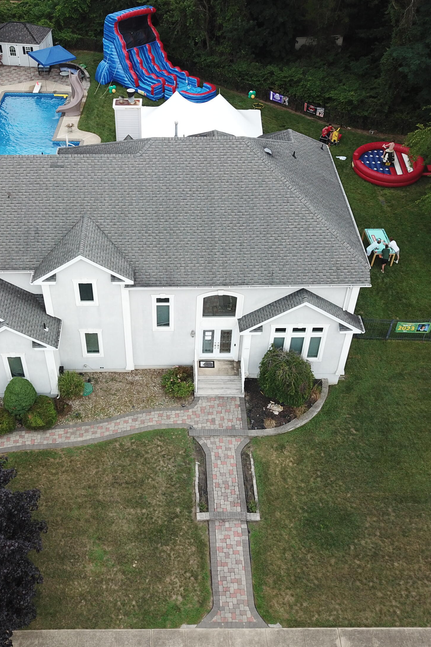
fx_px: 664
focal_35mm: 37
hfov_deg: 35.8
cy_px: 323
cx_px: 165
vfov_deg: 51.9
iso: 108
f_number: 2.2
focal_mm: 4.73
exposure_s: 1/100
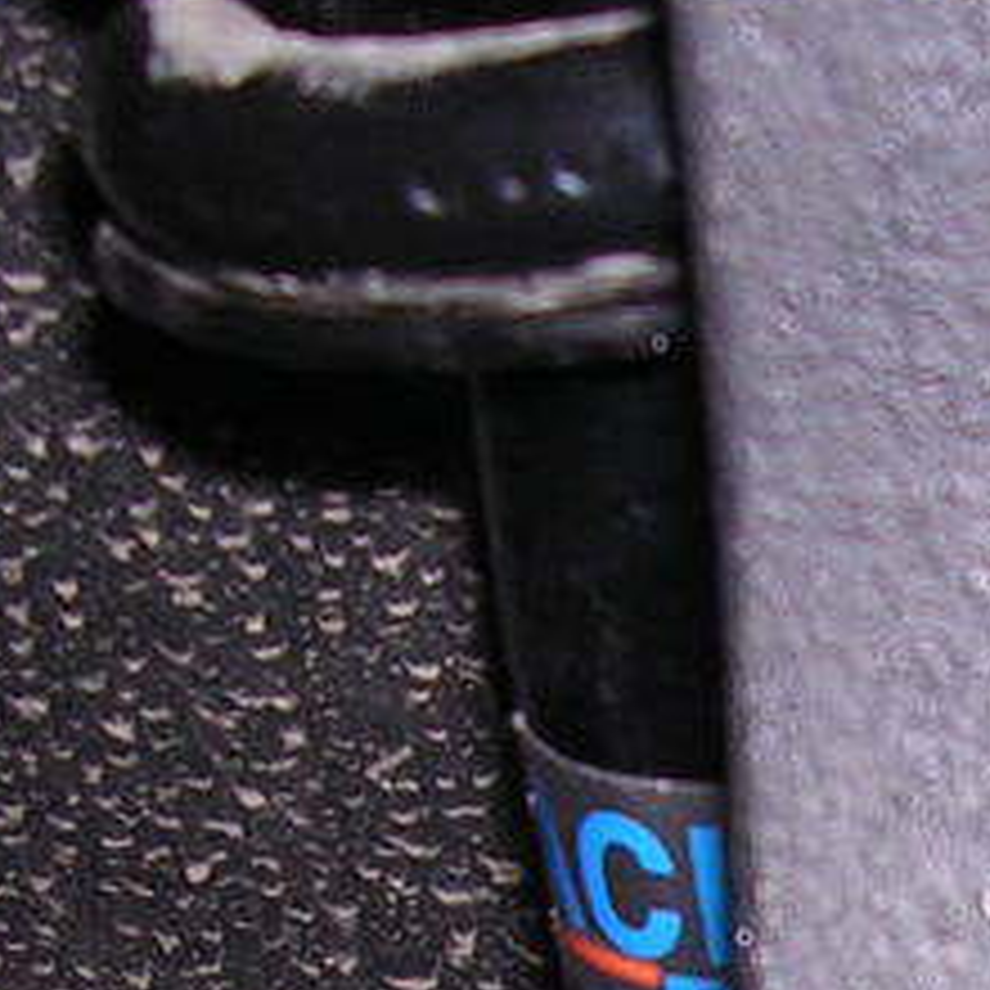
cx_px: 1377
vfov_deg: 10.9
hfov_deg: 10.9
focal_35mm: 156
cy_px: 1408
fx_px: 5048
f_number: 2.8
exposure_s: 1/60.1
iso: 100
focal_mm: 5.8
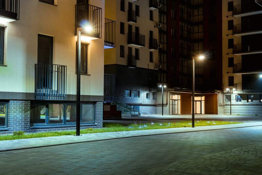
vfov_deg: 28.9
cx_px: 131
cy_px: 88
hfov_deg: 42.3
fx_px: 338
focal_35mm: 46
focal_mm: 31
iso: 100
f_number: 5.6
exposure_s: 3.2
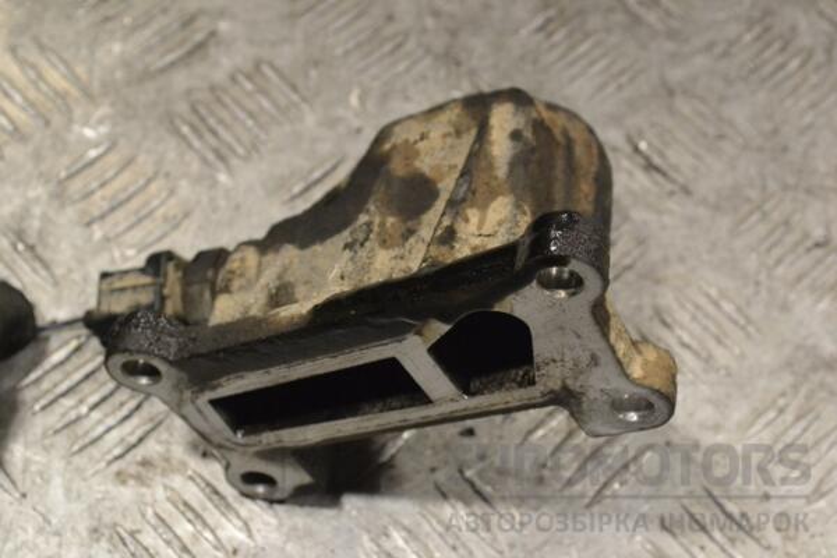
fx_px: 1604
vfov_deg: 19.7
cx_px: 418
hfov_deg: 29.2
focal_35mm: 69
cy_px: 279
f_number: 9
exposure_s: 1/320
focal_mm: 46
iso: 3200
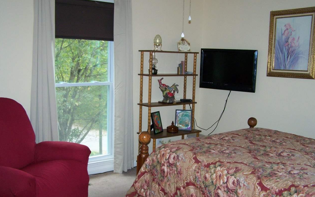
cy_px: 107
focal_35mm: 41
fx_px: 352
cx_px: 159
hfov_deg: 48.2
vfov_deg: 31.2
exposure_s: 1/60
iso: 160
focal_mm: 6.3
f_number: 2.8
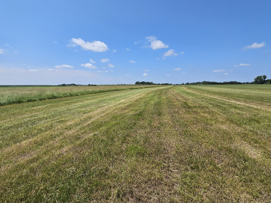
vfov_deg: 81.3
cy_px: 87
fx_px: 117
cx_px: 126
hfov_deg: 98.0
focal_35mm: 15
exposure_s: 1/3273
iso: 50
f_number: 2.2
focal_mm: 2.2
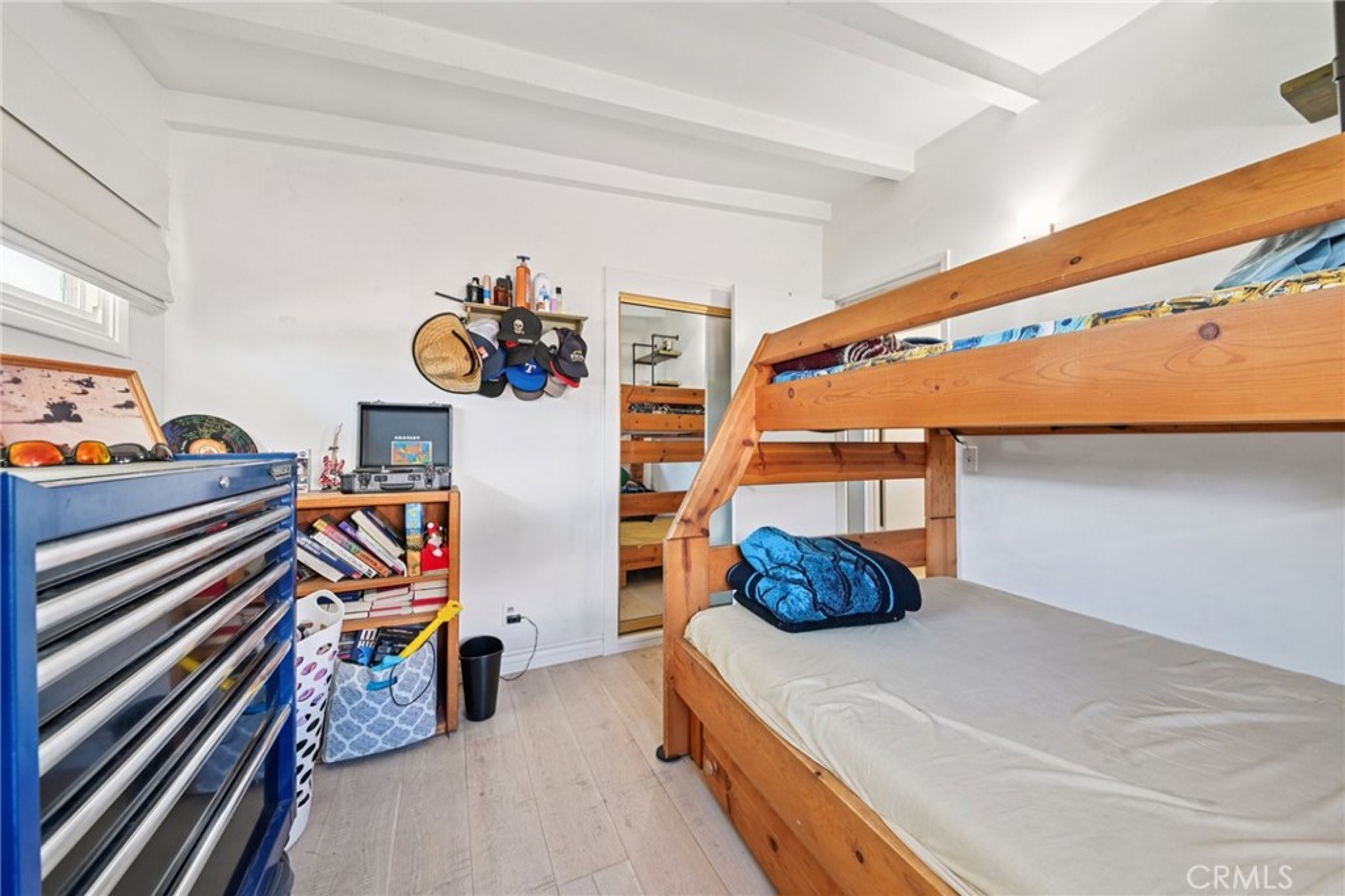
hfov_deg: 112.6
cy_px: 448
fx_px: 448
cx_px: 672
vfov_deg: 90.0
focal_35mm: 12
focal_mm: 12
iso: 250
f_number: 8
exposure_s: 1/2.5
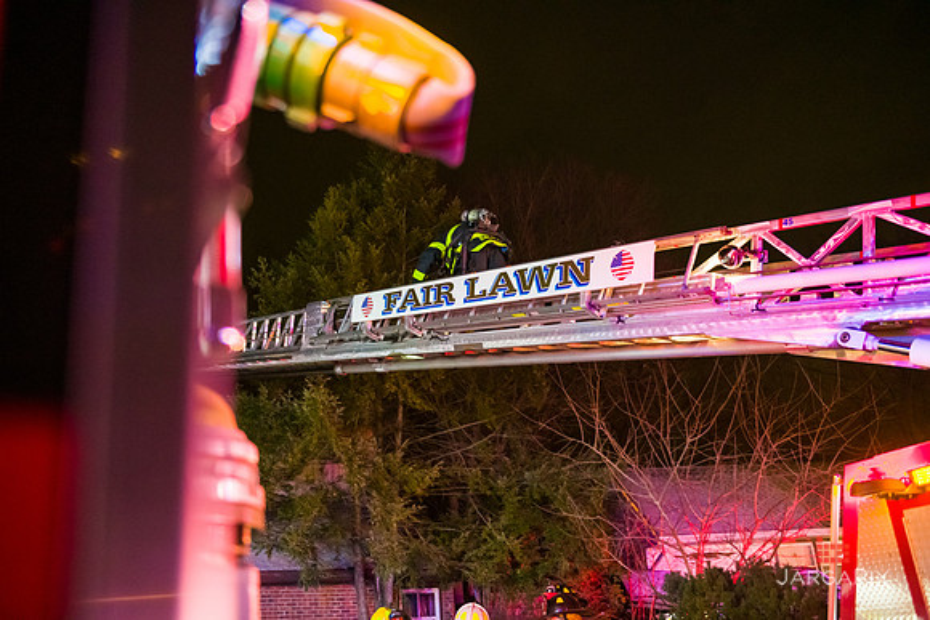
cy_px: 310
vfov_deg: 41.1
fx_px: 827
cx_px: 465
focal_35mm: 32
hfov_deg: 58.7
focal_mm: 32
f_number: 3.2
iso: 3200
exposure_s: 1/125
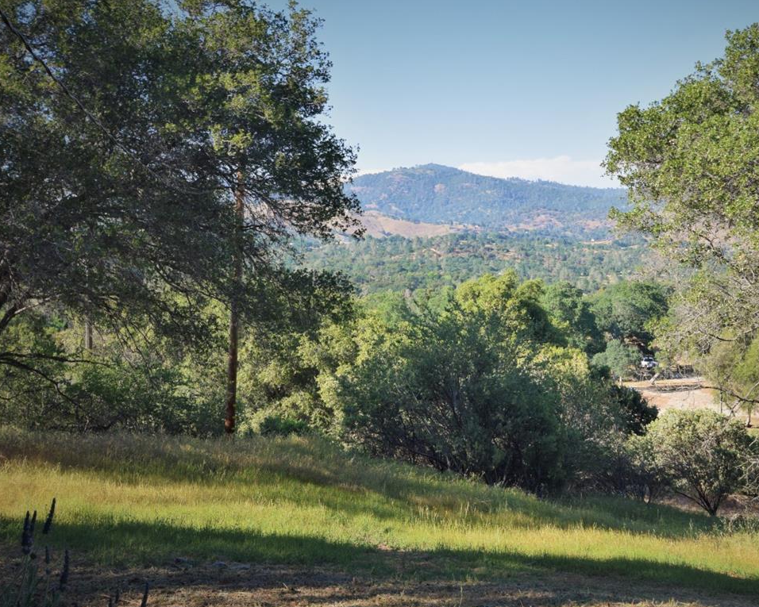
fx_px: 1191
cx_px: 477
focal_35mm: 53
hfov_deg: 35.2
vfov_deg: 28.6
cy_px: 317
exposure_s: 1/250
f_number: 8
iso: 280
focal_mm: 24
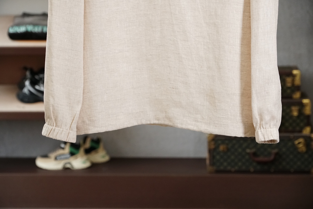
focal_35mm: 93
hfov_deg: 21.9
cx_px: 156
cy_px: 104
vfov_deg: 14.7
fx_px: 809
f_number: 4
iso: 1600
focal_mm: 62
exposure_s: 1/125
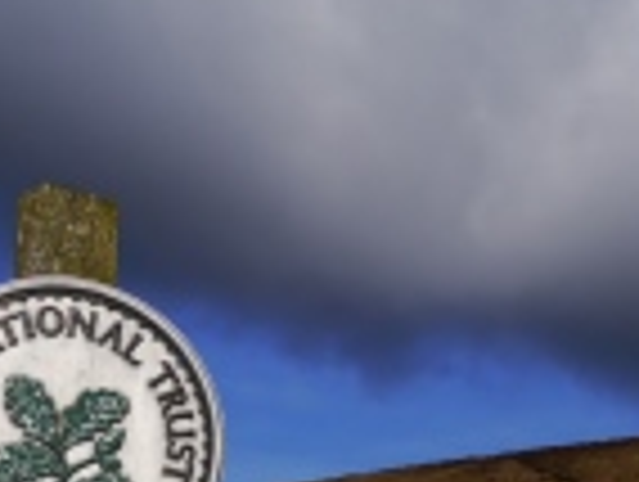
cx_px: 378
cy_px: 689
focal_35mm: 85
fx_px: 1572
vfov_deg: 16.2
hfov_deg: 23.0
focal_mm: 14
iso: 160
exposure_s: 1/800
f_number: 9
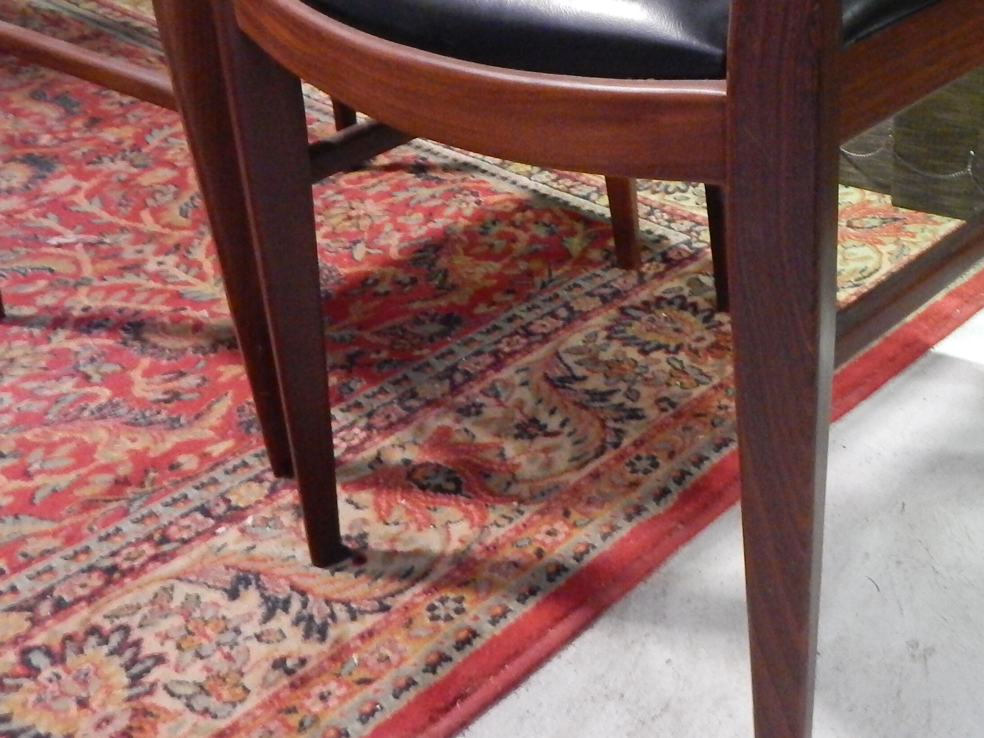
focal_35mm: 46
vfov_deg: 30.7
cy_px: 136
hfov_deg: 39.9
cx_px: 762
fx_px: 1308
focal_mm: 4
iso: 800
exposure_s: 1/4
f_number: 3
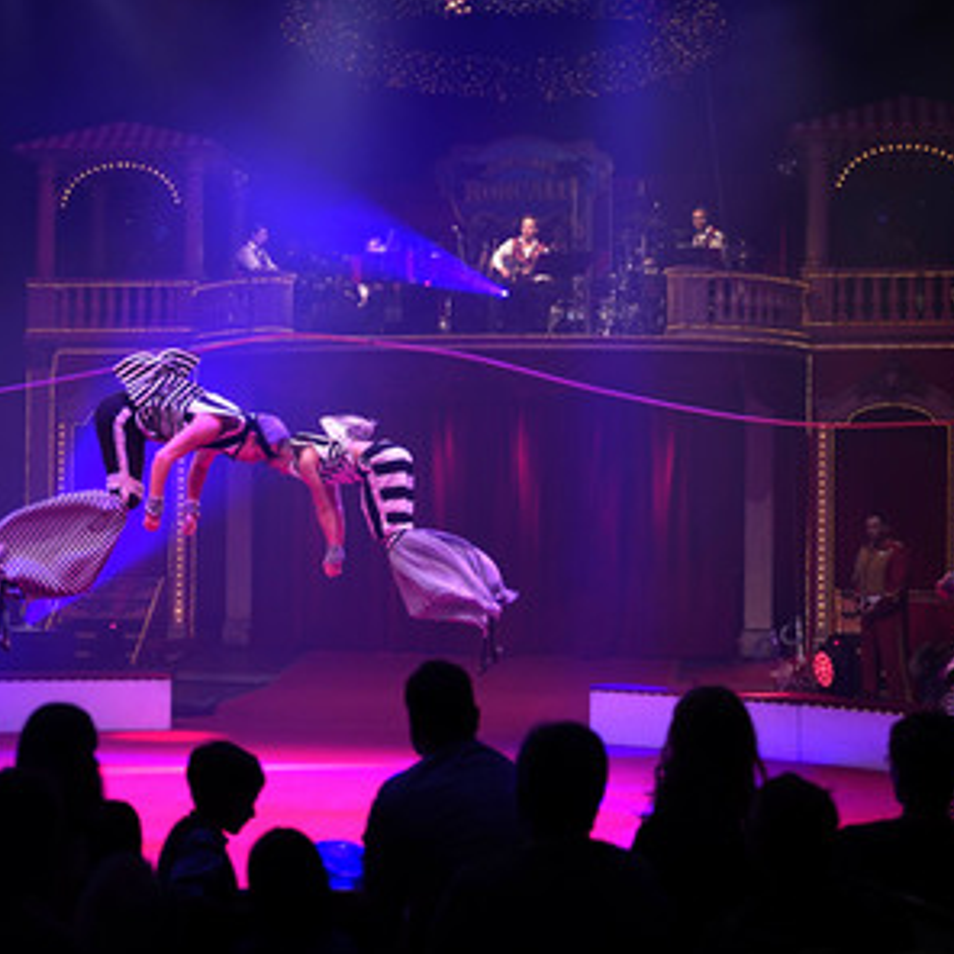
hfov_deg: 25.9
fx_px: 2058
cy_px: 477
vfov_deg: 26.1
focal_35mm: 66
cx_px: 311
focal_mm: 51
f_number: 2.8
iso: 1000
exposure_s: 1/500
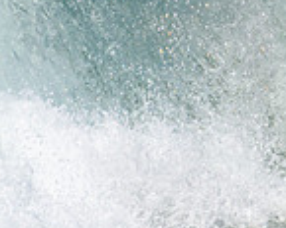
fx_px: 34975
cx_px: 365
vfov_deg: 0.4
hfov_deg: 0.5
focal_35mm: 4132
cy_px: -197
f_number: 11
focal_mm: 800
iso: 640
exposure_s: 1/2000
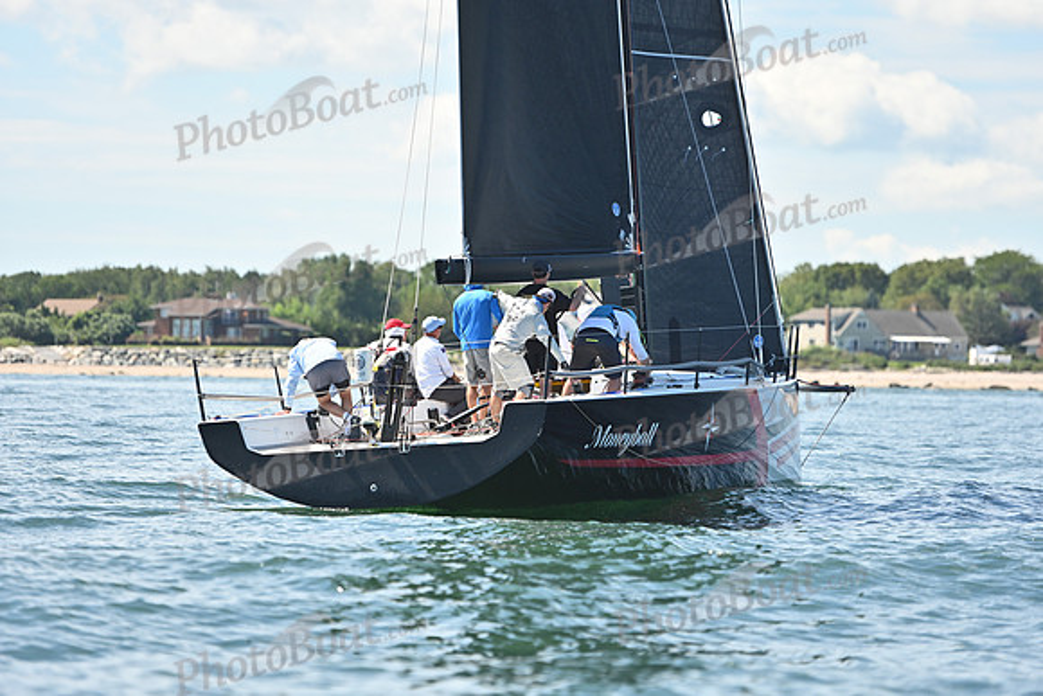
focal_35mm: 180
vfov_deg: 7.6
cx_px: 522
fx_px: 5216
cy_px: 348
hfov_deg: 11.4
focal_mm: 180
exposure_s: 1/1000
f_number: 3.5
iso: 250
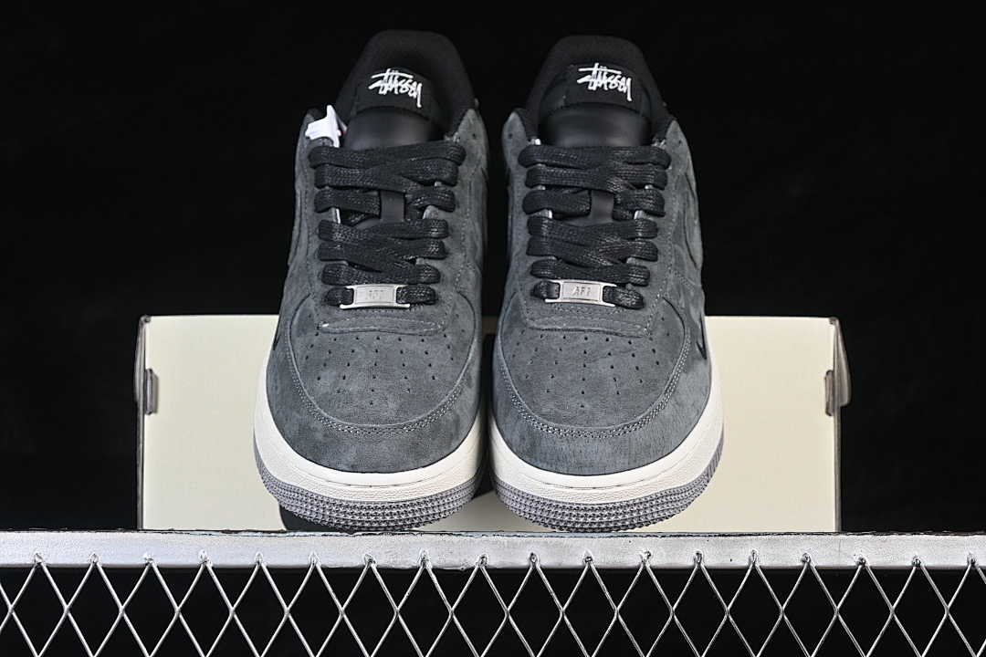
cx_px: 493
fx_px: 2054
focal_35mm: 75
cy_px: 328
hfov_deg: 27.0
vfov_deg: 18.2
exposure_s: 1/60
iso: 160
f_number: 6.3
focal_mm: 50
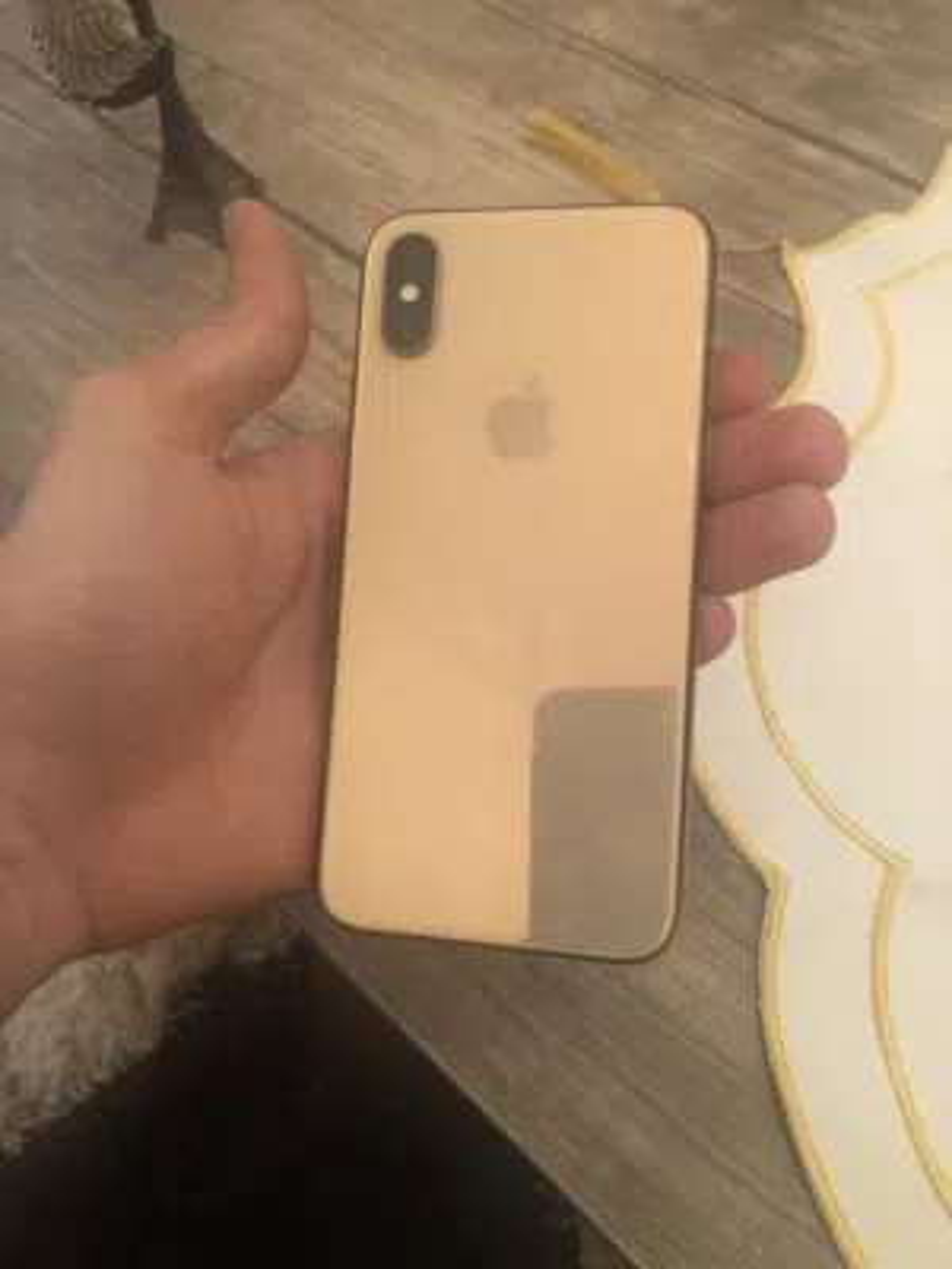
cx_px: 476
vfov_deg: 63.4
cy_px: 634
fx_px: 1027
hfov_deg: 49.7
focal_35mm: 28
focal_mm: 3.99
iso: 100
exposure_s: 1/10
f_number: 1.8
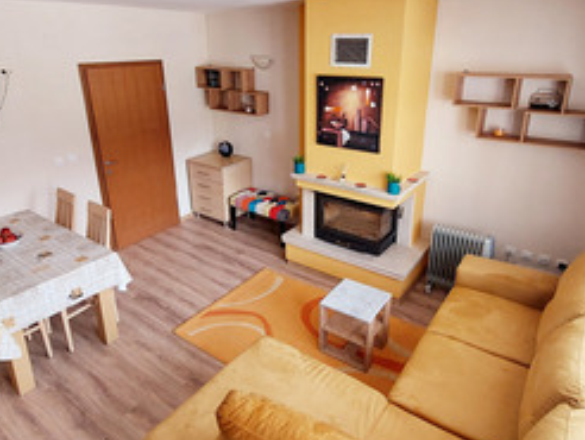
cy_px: 221
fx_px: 321
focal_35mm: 19
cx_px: 300
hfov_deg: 84.6
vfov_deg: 68.8
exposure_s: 1/50
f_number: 2.2
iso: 100
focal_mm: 1.74
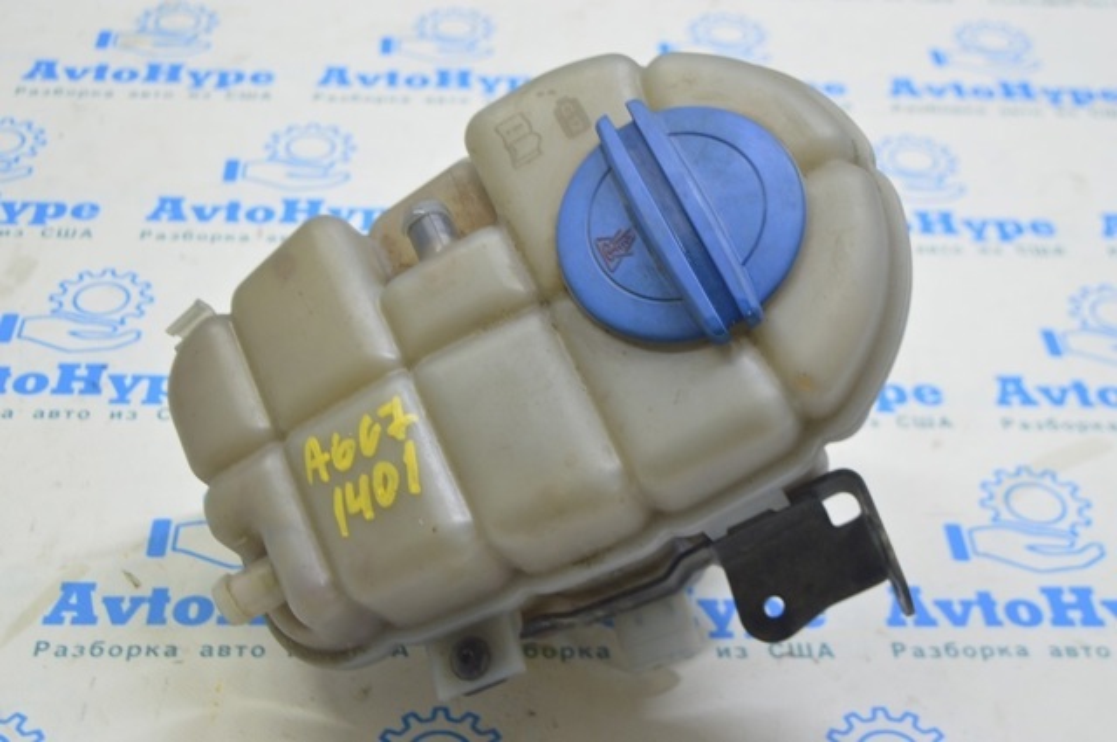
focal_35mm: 57
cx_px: 558
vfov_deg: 23.7
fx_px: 1766
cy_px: 371
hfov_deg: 35.1
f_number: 5.6
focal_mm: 38
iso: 400
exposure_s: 1/20
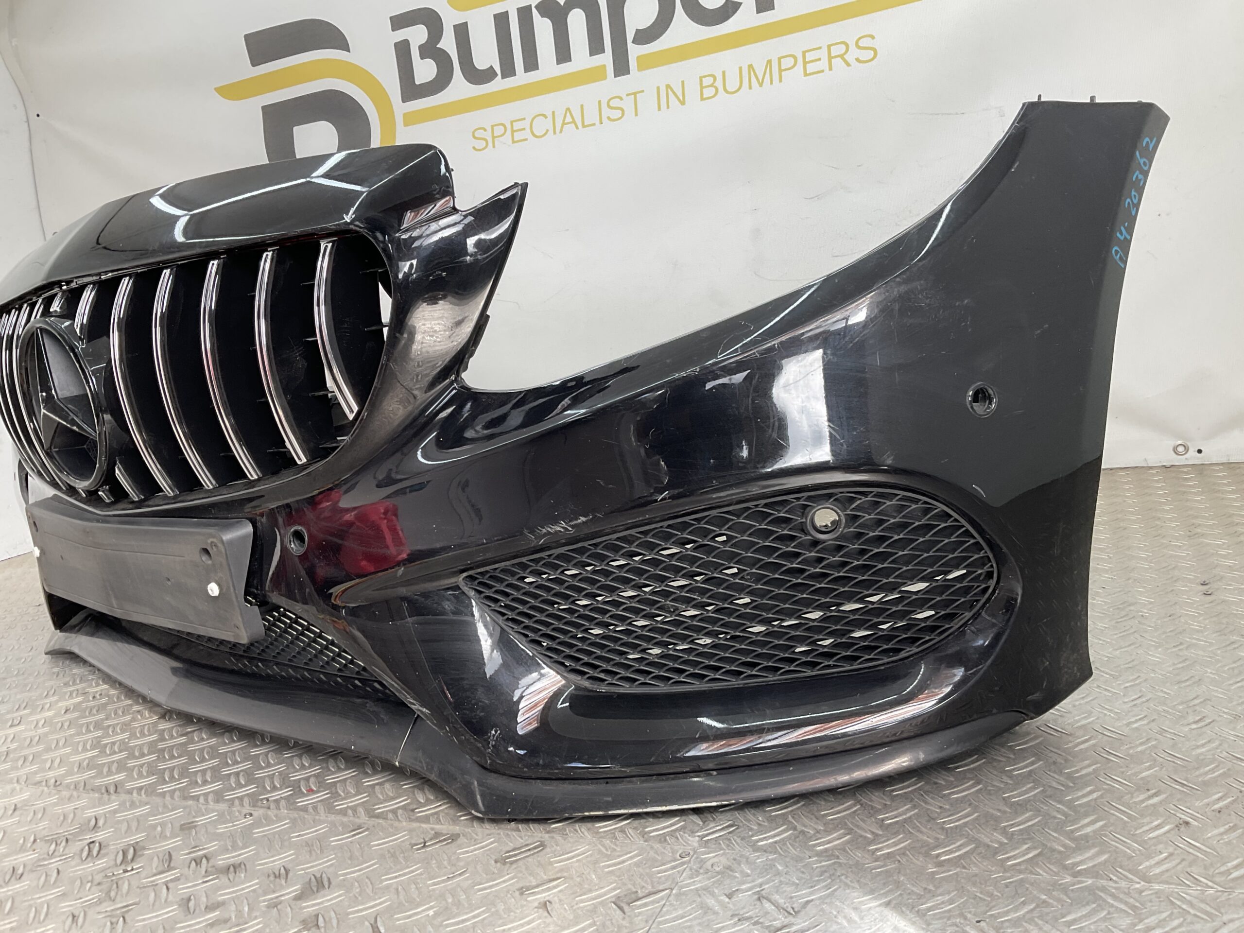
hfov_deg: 61.7
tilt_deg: -9.5
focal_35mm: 29
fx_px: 1042
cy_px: 466
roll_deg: +7.6
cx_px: 622
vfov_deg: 48.2
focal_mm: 3
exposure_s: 1/120
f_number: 1.8
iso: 20
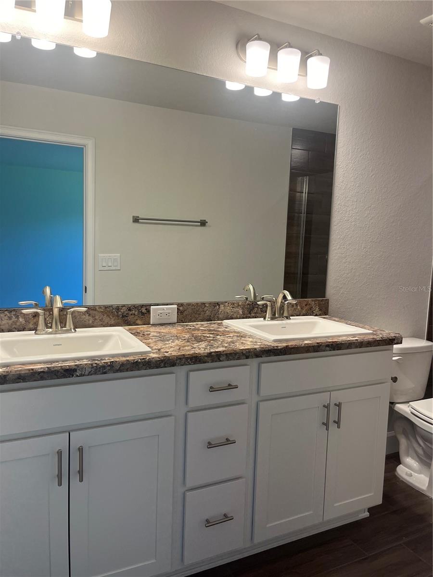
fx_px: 434
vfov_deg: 67.3
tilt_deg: -6.5
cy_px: 288
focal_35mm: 26
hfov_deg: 53.1
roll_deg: -1.7
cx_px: 216
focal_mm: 5.1
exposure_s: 1/120
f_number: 1.6
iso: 100
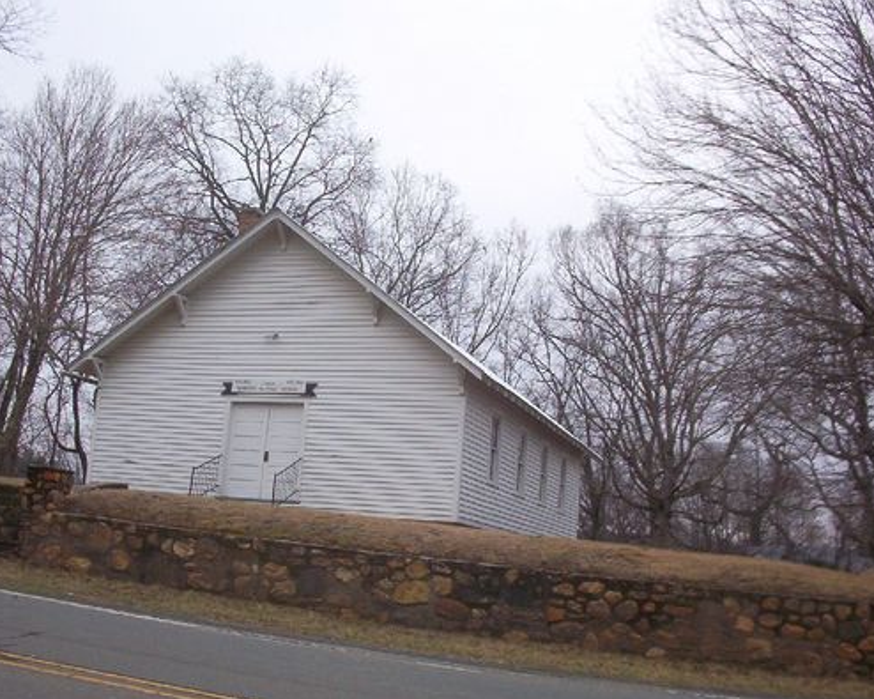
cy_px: 351
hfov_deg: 44.8
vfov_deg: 36.5
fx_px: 1060
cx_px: 460
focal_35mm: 41
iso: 100
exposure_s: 1/292
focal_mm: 6
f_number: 4.5
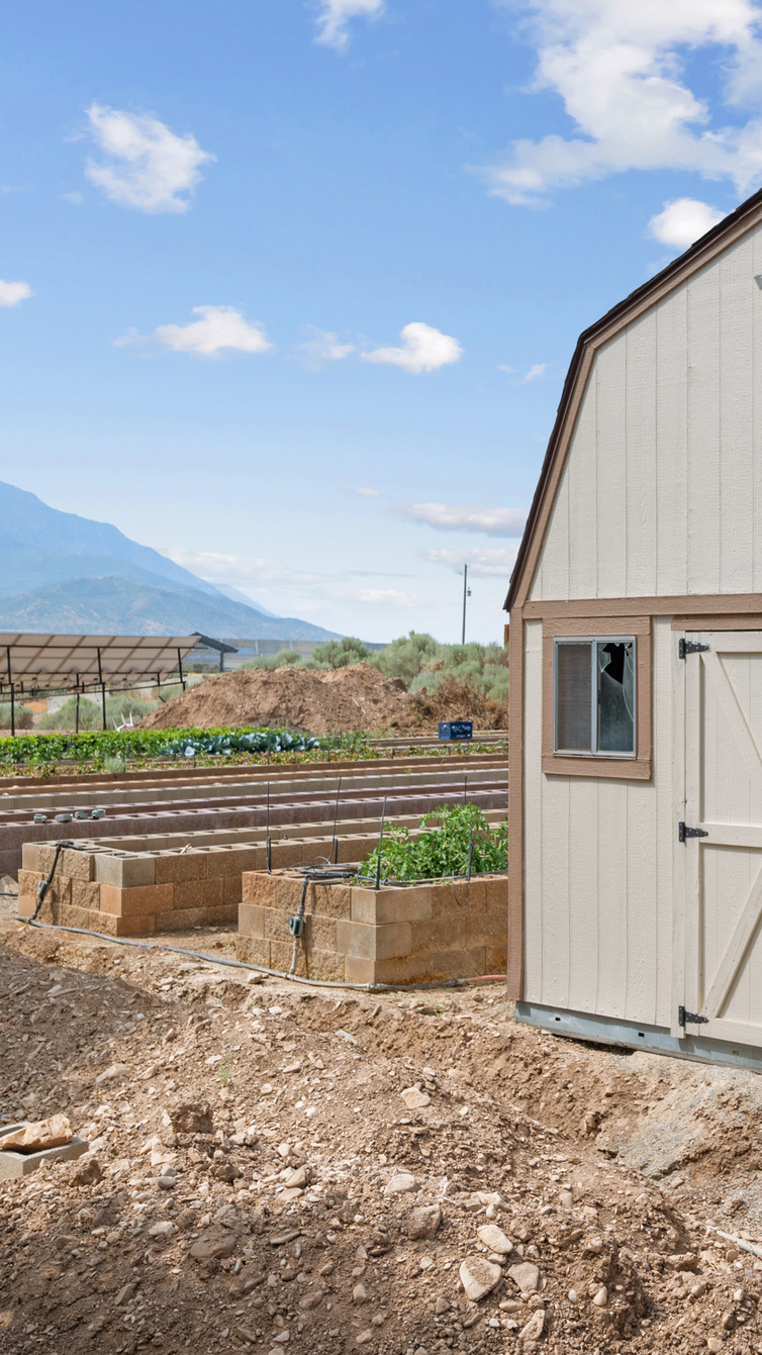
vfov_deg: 42.9
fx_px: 1725
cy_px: 675
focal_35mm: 48
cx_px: 703
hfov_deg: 24.1
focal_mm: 30
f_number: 8
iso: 250
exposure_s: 1/200
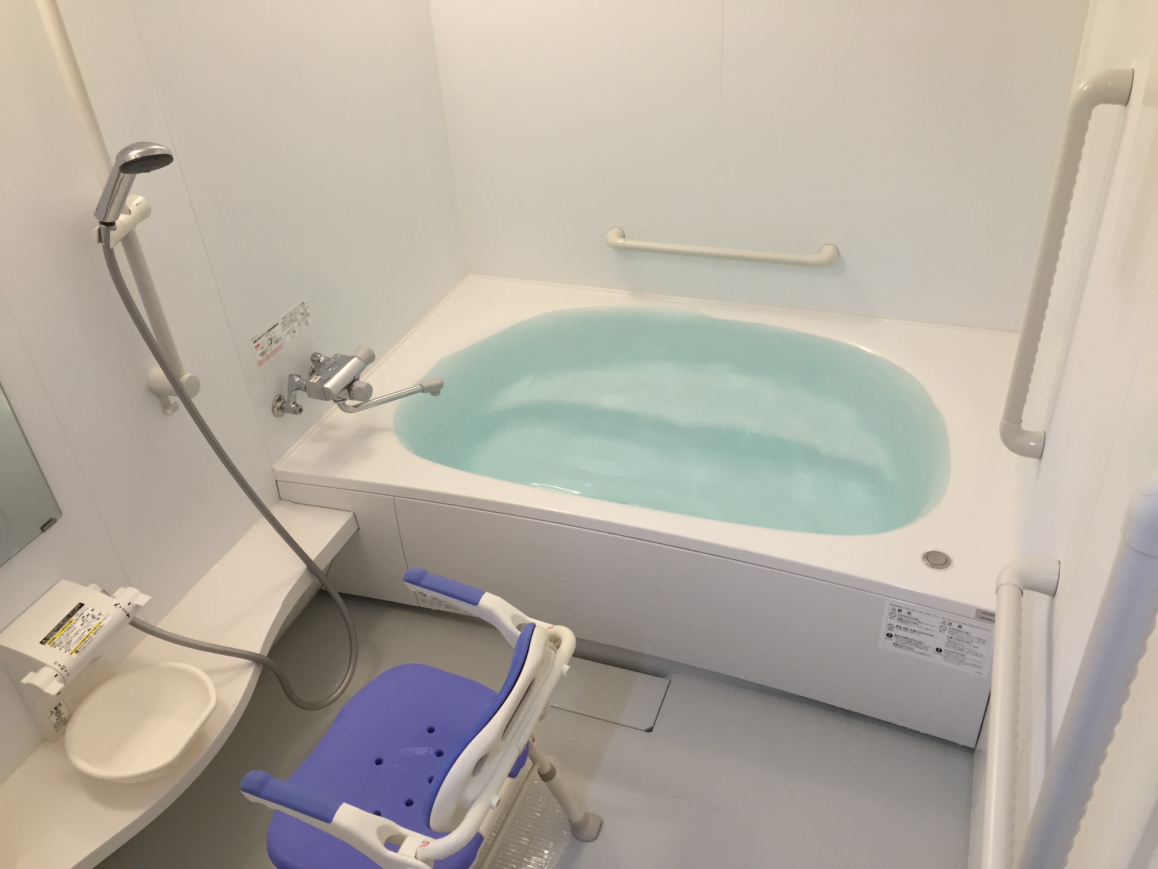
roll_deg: +3.8
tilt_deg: -35.9
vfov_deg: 48.2
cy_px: 434
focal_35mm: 29
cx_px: 579
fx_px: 970
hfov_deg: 61.7
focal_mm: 4.15
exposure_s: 1/30
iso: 64
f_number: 2.2
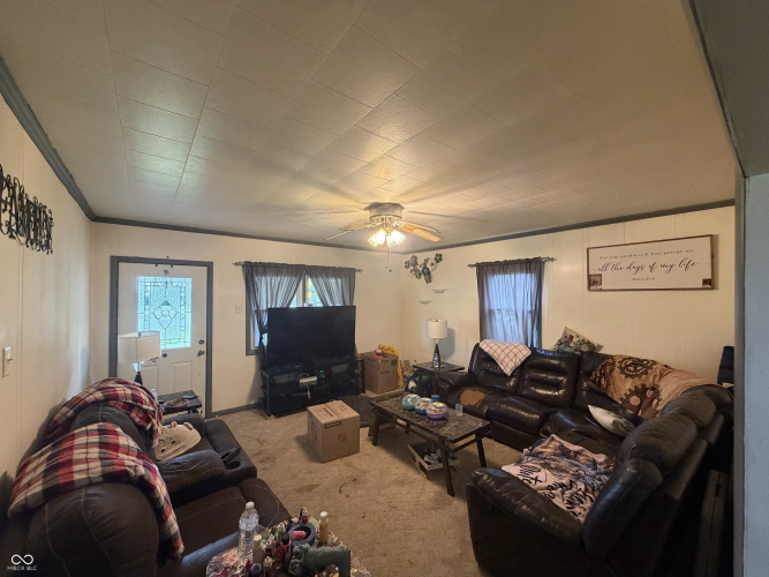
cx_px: 384
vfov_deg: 85.7
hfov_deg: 102.1
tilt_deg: +0.7
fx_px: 311
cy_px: 288
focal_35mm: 14
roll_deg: +0.0
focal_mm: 2.22
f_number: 2.2
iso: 320
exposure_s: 1/60
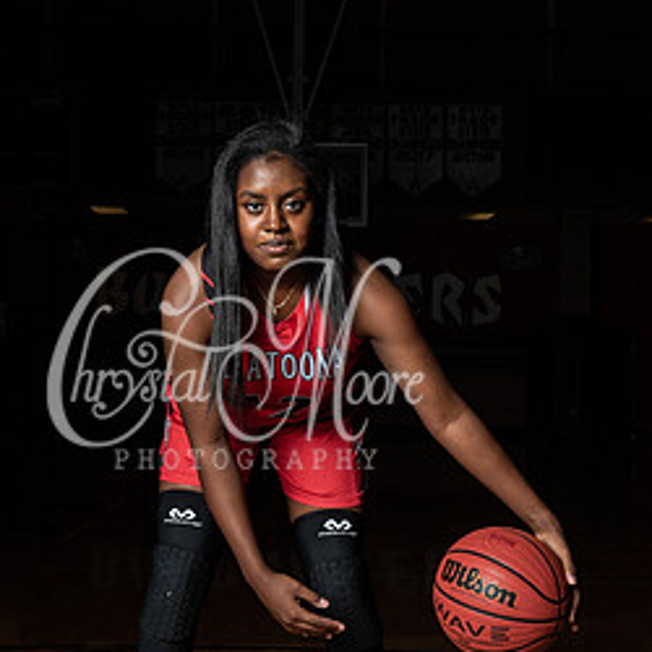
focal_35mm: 84
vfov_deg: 20.6
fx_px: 1790
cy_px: 339
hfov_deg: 20.6
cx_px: 269
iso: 320
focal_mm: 55
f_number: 14
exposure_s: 1/200
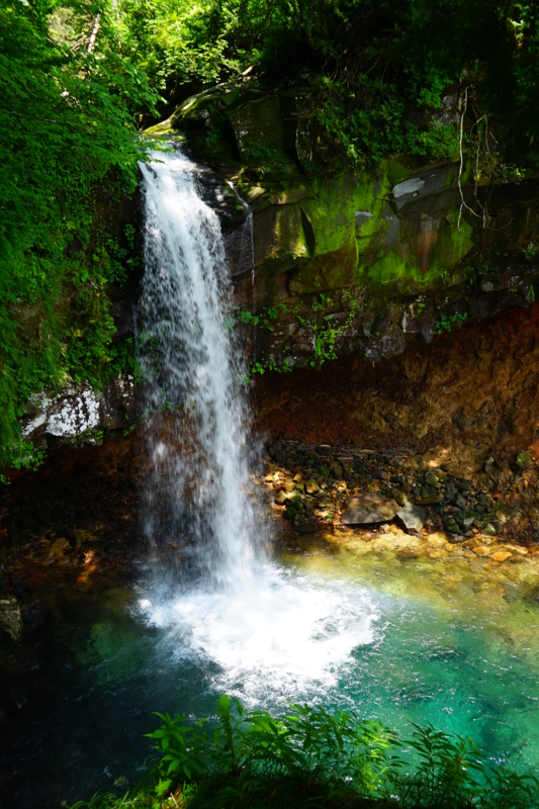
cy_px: 404
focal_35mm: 33
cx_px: 270
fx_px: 741
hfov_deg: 40.0
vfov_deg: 57.2
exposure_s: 1/80
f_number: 5.6
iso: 100
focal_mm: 22
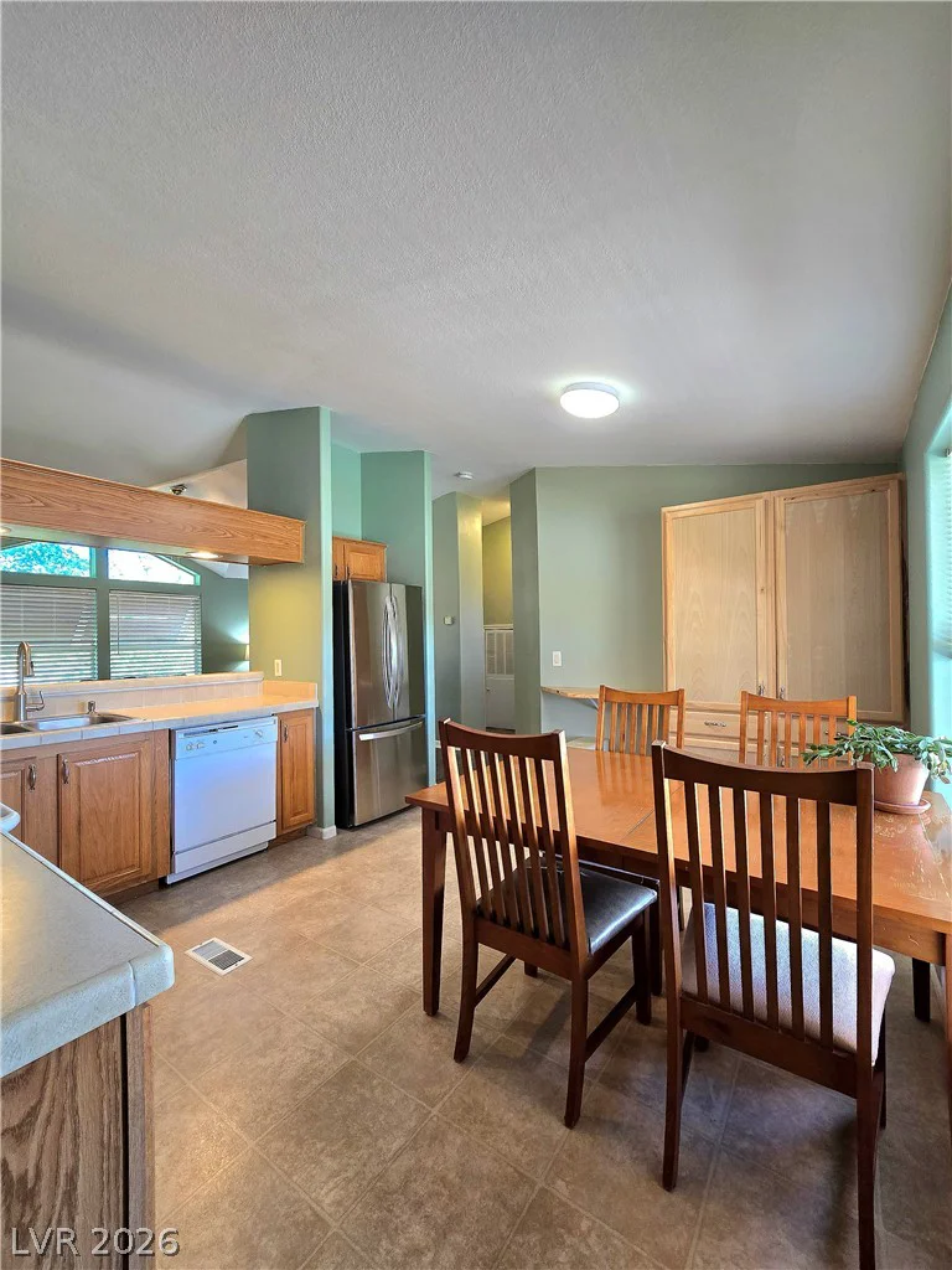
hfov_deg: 89.9
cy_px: 635
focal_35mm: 13
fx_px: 477
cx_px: 476
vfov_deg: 106.2
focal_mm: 2.2
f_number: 2.2
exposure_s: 1/60.2
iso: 125
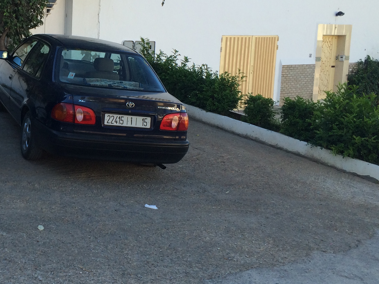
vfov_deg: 26.0
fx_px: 613
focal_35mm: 56
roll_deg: -1.1
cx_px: 47
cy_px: 97
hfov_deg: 32.8
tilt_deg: -6.1
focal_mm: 4.15
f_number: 2.2
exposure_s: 1/461
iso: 32
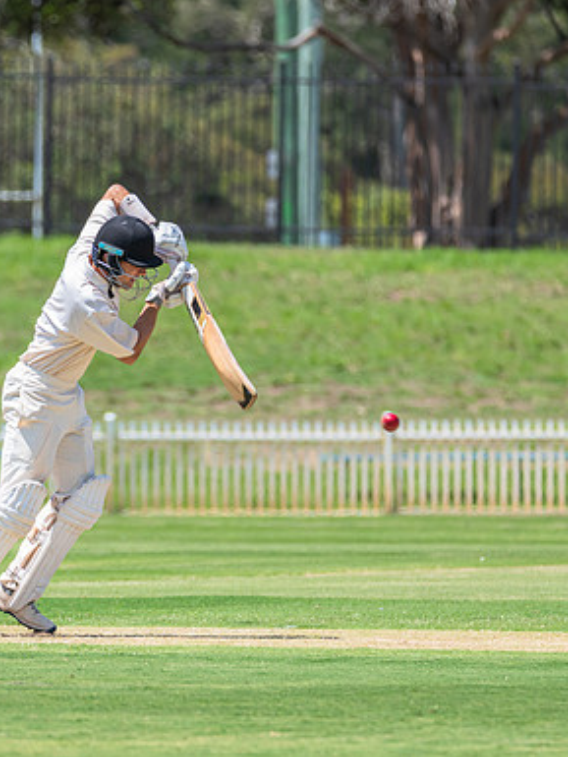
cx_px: 130
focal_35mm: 665
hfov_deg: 2.2
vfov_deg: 3.0
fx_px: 14541
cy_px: 441
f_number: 7.1
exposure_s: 1/1000
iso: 400
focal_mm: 380
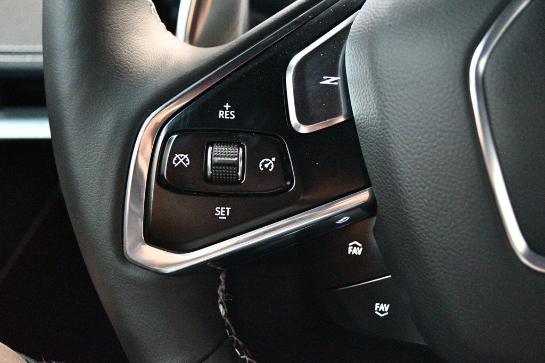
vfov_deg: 34.2
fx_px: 590
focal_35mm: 39
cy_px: 182
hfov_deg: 49.6
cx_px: 272
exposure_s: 1/30
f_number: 4.2
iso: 12800
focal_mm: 26
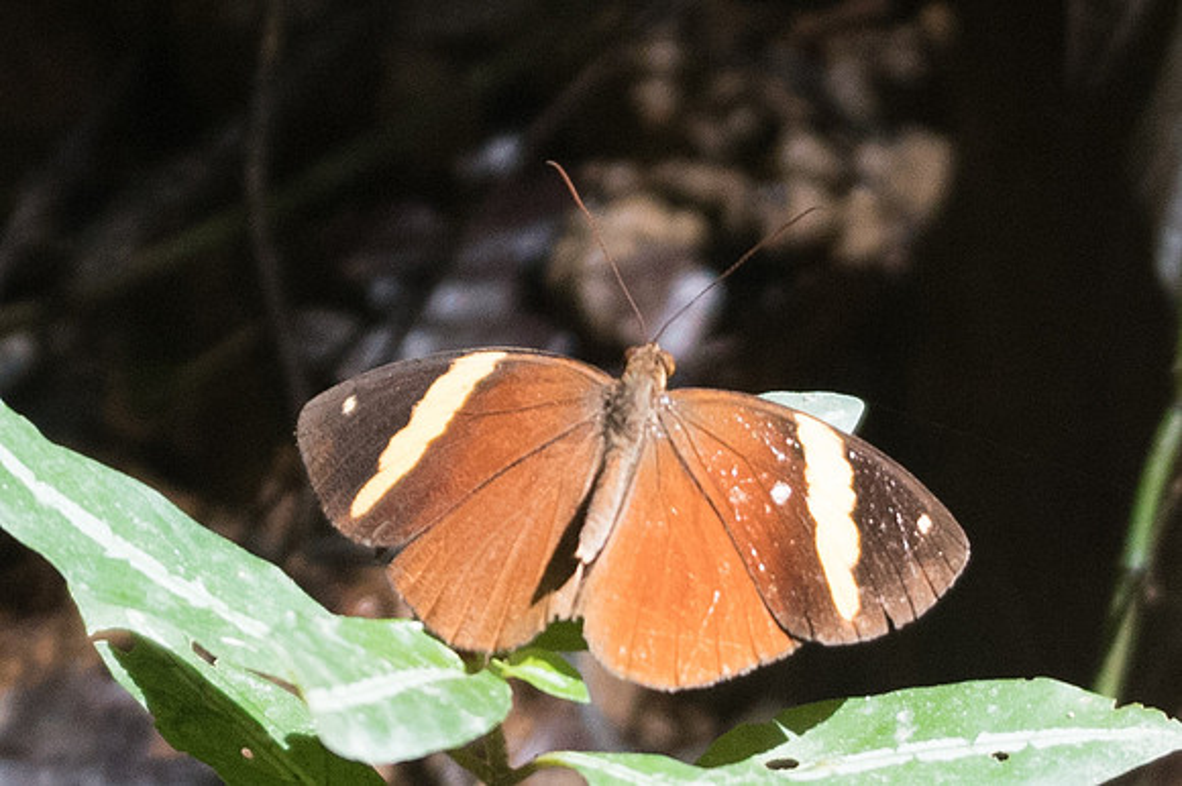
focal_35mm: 1100
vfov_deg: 1.2
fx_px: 36104
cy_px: 523
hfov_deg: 1.9
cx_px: 366
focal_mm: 150
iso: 800
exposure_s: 1/2500
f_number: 3.2
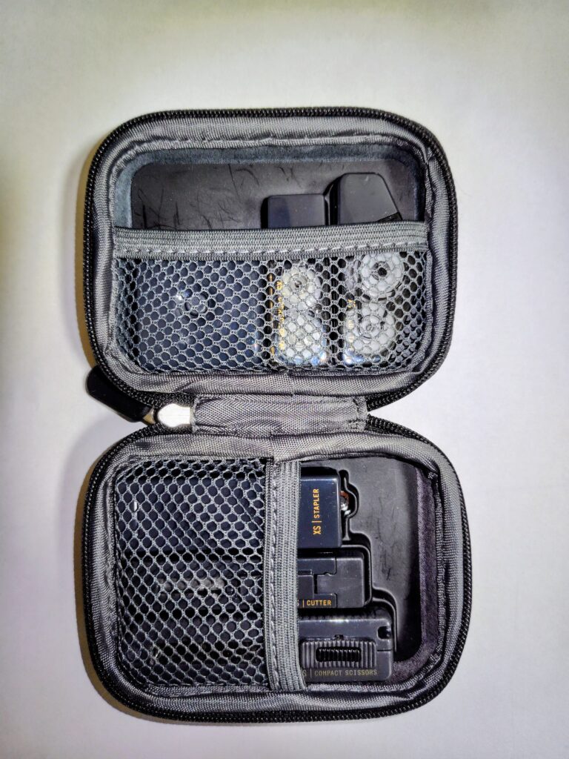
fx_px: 504
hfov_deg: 58.9
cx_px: 284
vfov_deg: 73.9
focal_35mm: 23
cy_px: 380
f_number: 1.9
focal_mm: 5.6
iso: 319
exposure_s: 1/50
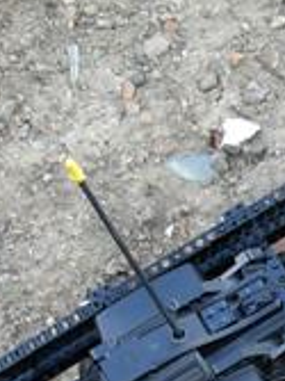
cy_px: 226
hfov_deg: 7.8
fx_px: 2000
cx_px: 568
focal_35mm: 182
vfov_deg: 10.9
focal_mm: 6.3
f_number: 2.9
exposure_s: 1/104
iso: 79
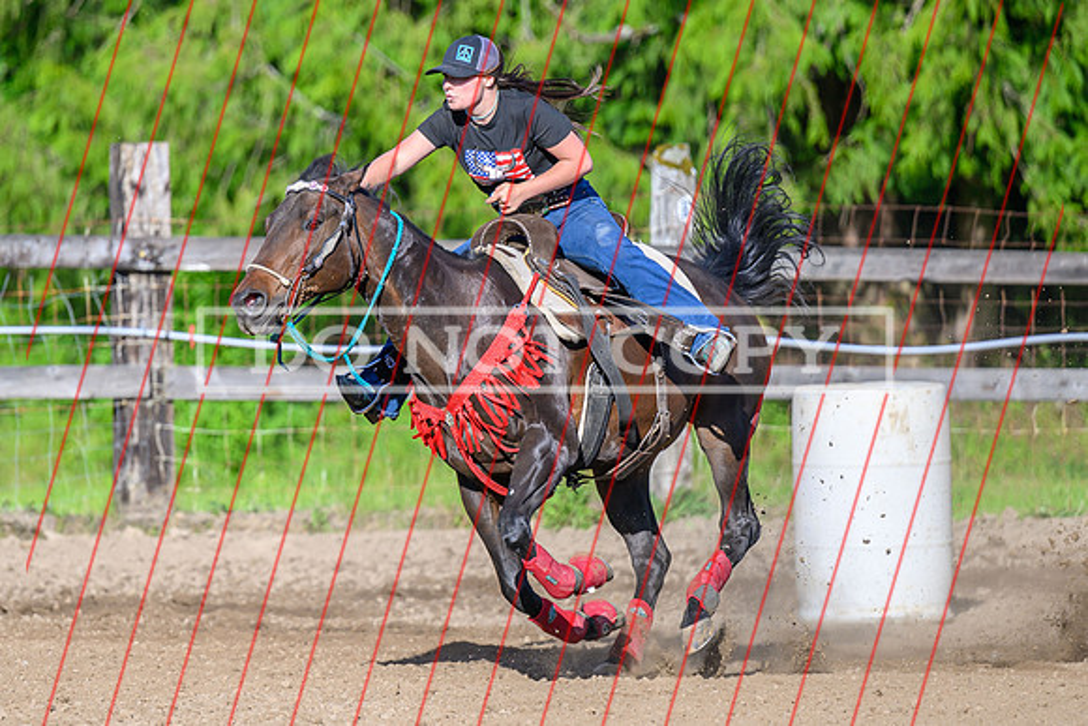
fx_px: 9580
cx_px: 418
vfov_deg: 4.3
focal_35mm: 317
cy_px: 328
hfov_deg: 6.5
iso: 200
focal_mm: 185
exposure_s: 1/2500
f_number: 2.8
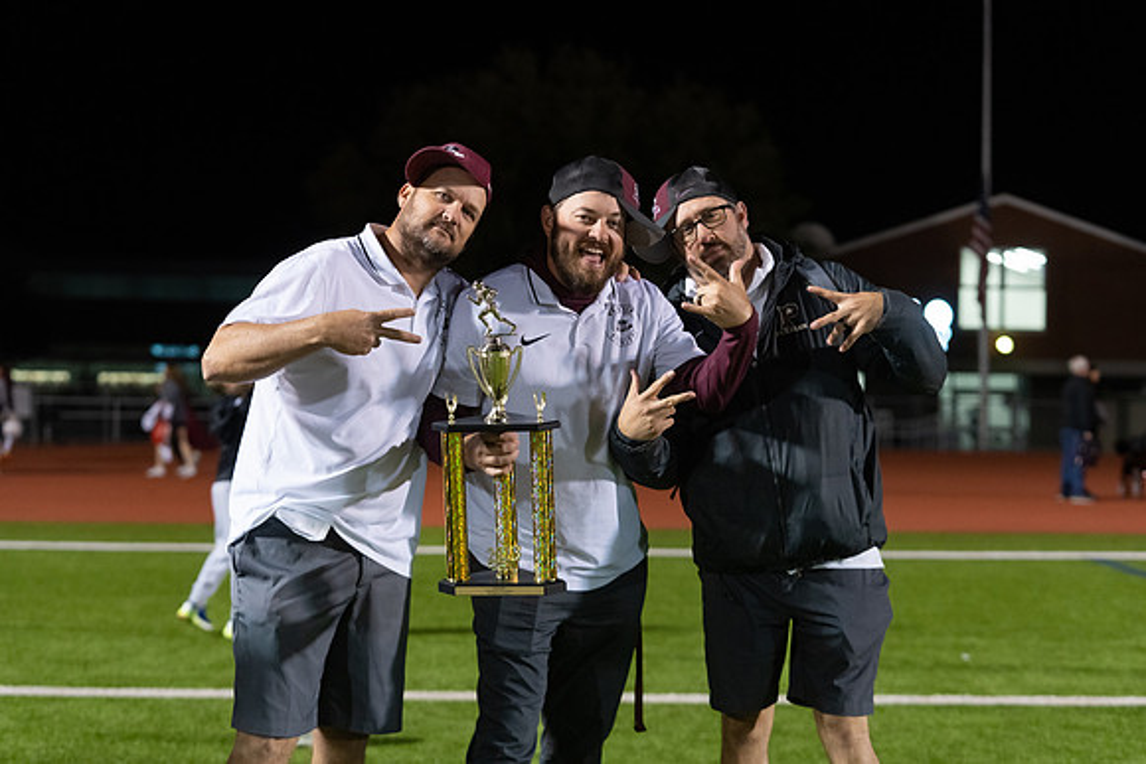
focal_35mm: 74
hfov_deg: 27.3
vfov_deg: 18.4
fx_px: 2356
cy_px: 382
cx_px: 573
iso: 4000
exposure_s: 1/320
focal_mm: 74
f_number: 3.5
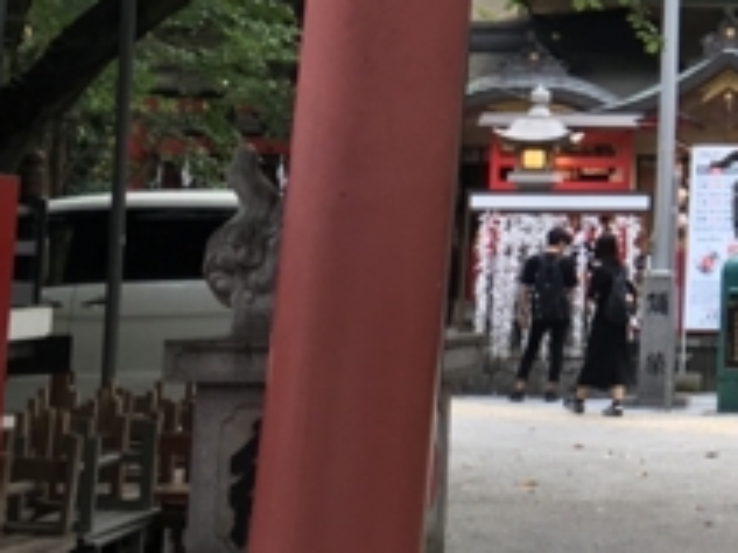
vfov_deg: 10.3
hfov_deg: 13.0
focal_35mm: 141
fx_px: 3004
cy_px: -196
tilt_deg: +10.8
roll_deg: +0.1
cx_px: 1228
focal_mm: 4.15
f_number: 2.2
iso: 25
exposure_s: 1/40
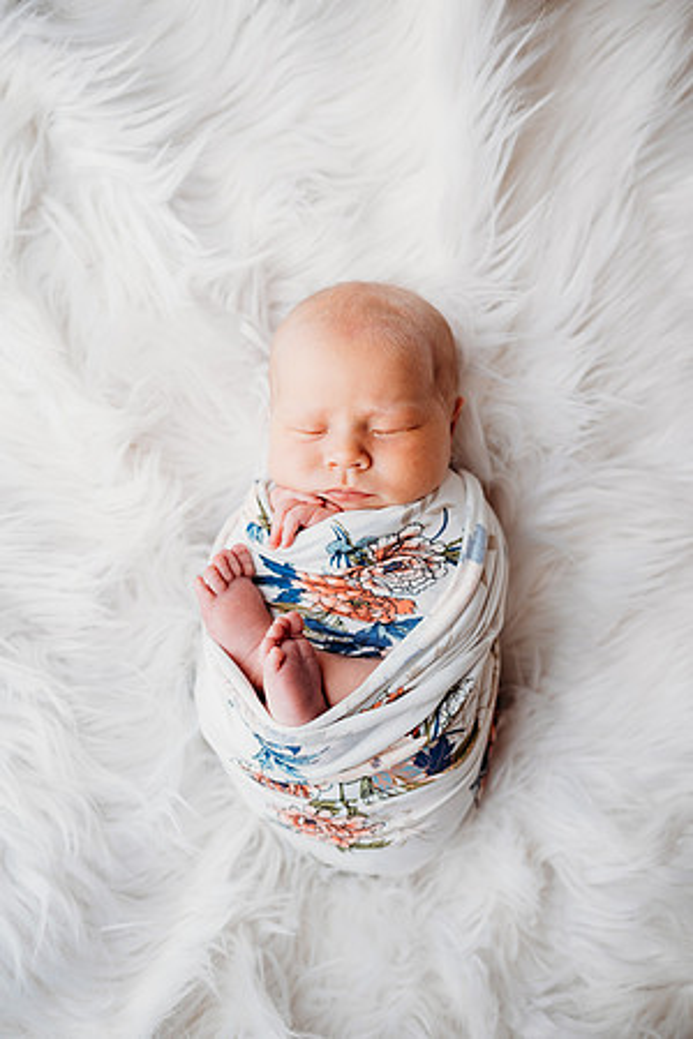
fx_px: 693
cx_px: 346
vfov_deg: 73.7
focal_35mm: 24
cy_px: 520
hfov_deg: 53.1
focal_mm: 24
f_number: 2.8
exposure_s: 1/200
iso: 80
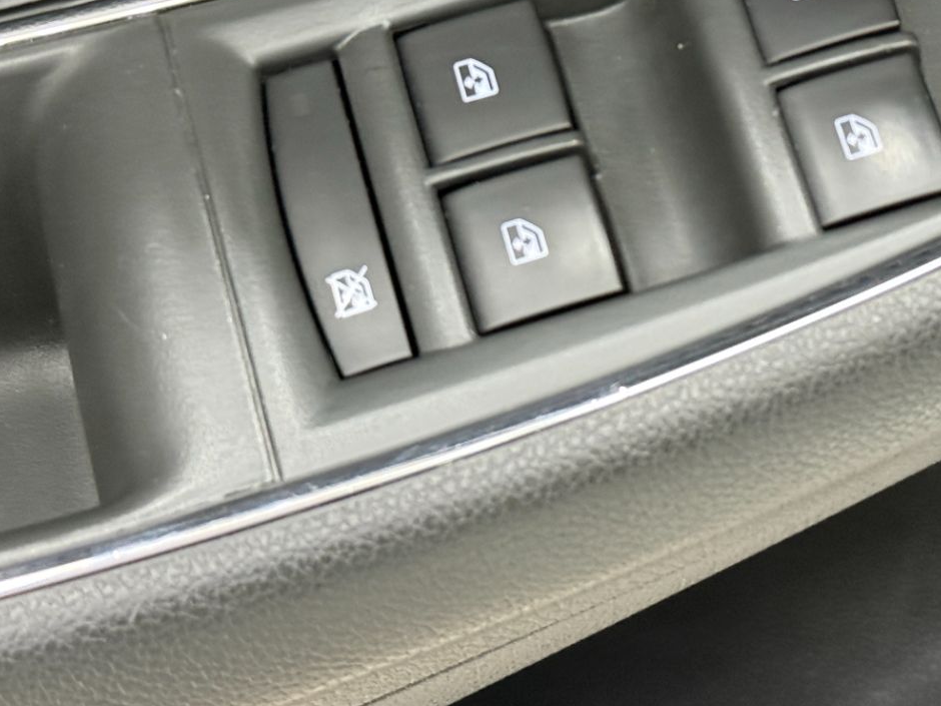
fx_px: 2664
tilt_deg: -50.7
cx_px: 671
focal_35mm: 98
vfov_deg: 14.9
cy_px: 82
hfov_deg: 19.9
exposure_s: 1/30
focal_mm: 6.76
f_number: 1.78
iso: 640
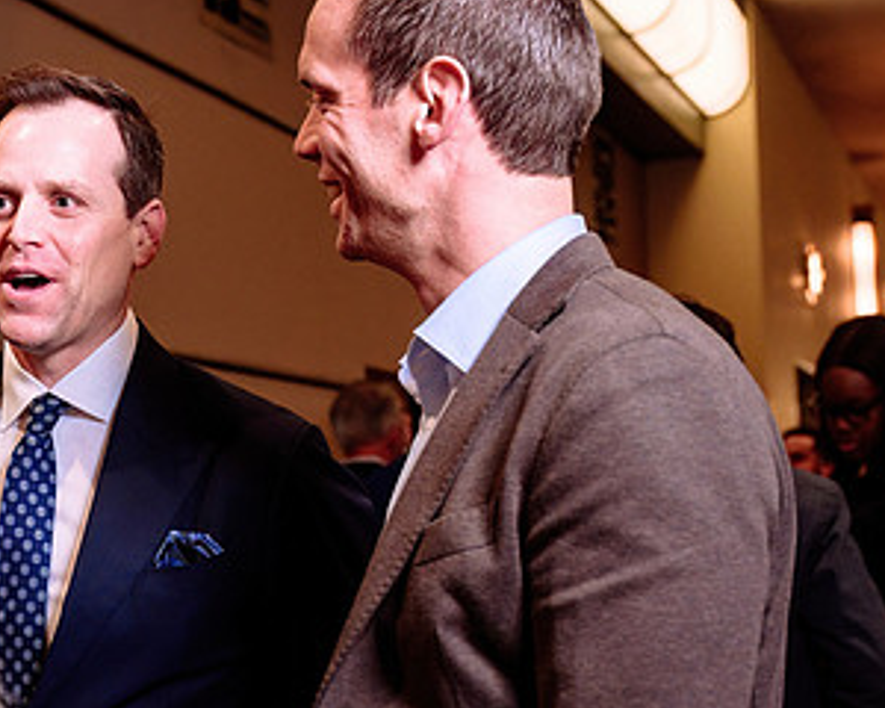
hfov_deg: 21.8
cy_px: 402
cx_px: 206
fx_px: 2279
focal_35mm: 87
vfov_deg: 17.7
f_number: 4
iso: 1600
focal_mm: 42
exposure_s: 1/80
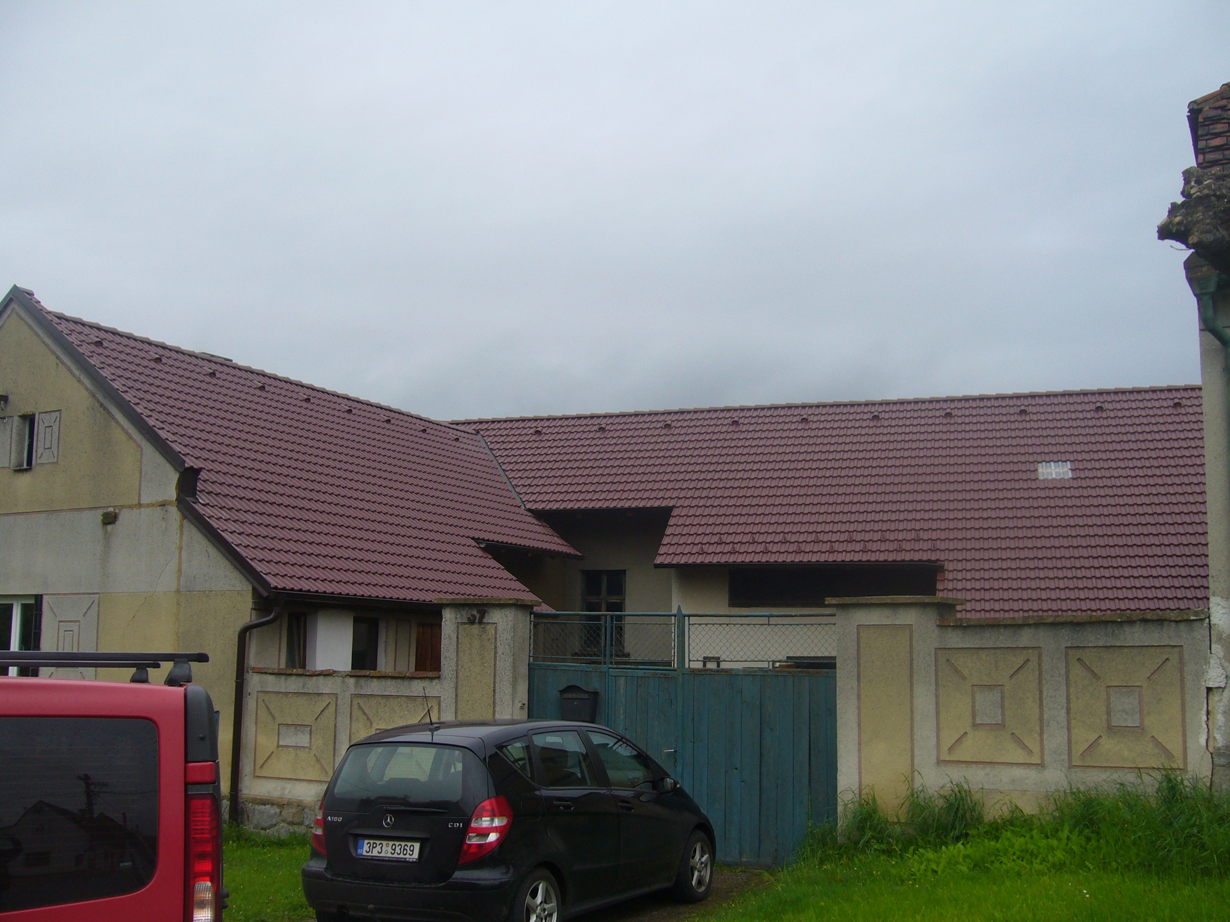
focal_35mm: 35
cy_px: 461
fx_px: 1244
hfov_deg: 52.6
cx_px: 615
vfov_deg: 40.7
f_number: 5.6
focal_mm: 5.8
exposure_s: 1/160
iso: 80
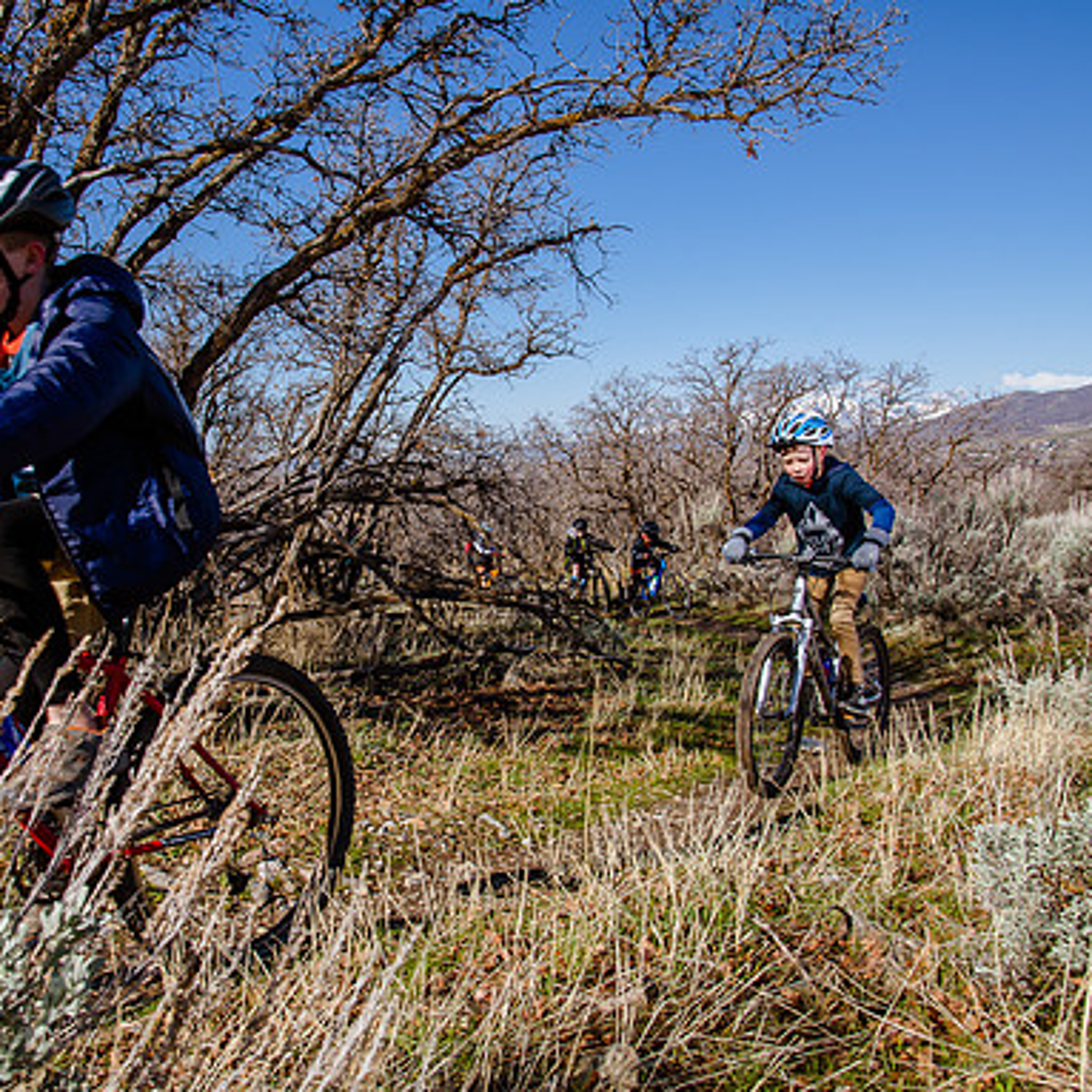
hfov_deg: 45.6
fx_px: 1285
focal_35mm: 36
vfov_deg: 46.0
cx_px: 408
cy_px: 546
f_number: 10
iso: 200
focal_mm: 28
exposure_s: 1/250
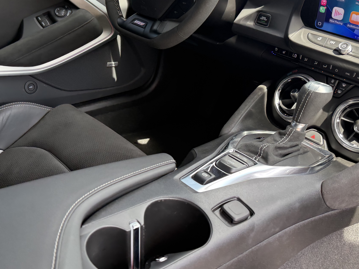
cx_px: 137
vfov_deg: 34.9
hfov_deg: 45.4
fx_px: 425
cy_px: 94
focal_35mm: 41
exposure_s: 1/254
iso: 100
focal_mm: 6.76
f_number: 1.78
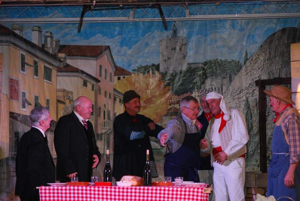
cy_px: 100
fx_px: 1064
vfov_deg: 10.8
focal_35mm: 128
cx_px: 150
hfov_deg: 16.0
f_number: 5
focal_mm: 85
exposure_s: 1/60
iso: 800
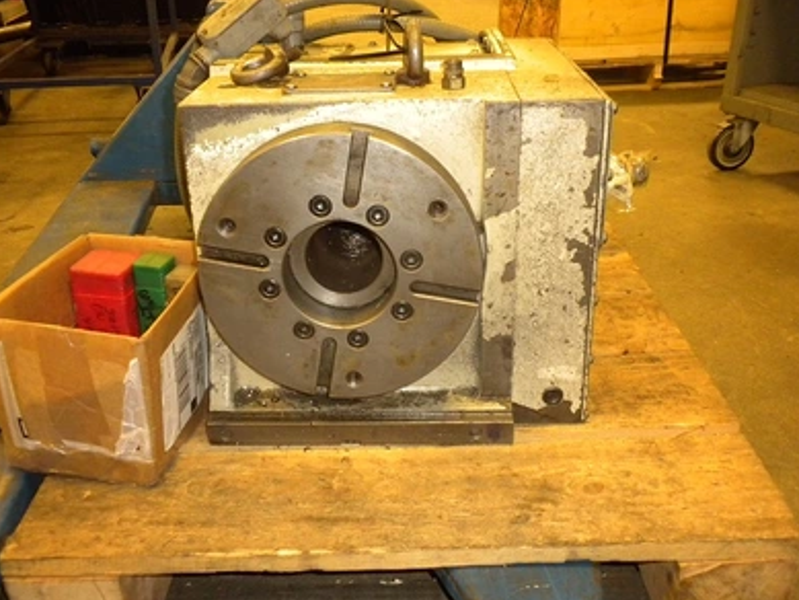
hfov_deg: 49.0
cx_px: 401
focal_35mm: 38
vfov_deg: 37.7
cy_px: 304
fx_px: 877
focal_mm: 6.6
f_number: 3.5
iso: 400
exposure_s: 1/30
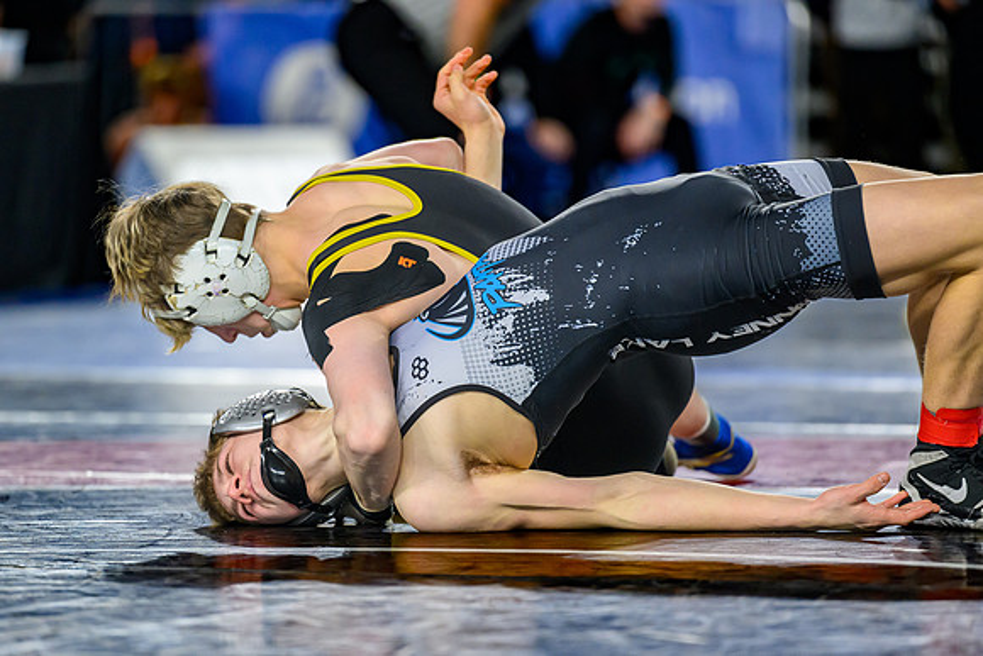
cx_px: 377
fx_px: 6845
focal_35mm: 251
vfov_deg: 5.5
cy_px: 364
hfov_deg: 8.2
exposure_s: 1/800
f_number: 2.8
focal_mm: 200
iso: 2500
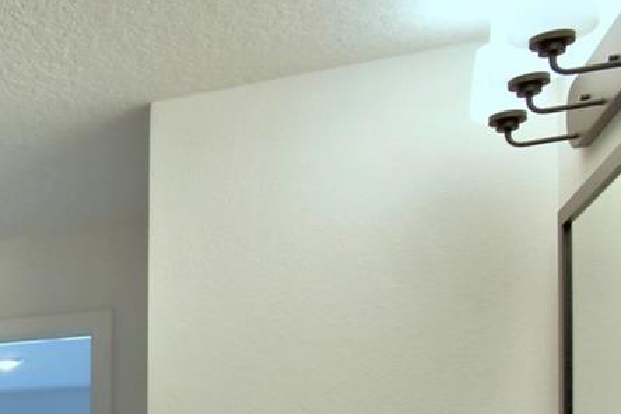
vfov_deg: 22.6
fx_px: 931
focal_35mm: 54
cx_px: -336
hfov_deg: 25.9
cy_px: 523
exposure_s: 1/125
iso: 280
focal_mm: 10
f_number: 4.5
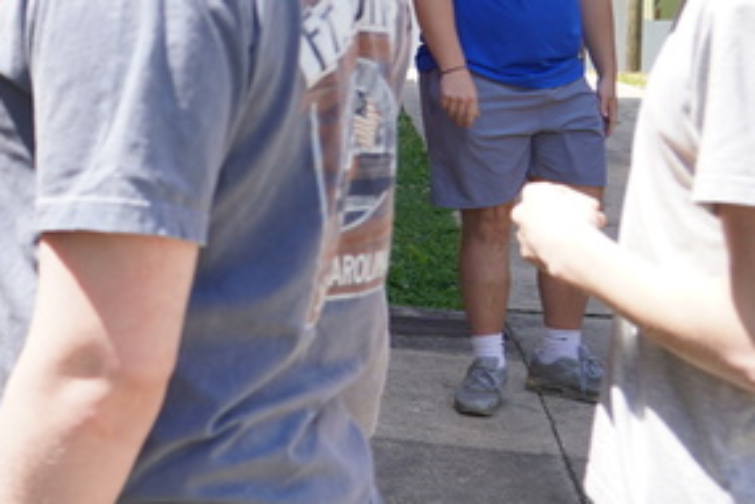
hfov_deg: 20.2
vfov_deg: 15.7
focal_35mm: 86
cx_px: -396
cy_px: 57
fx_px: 1804
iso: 100
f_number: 4
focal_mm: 24
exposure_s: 1/250
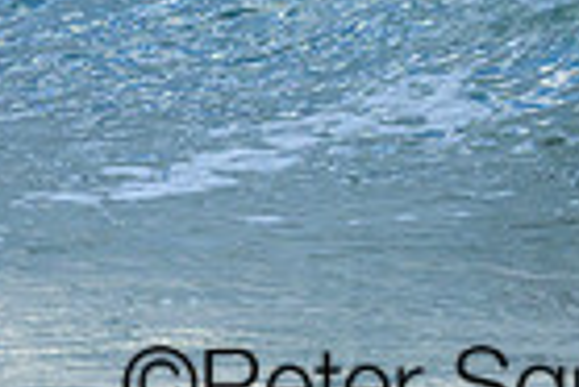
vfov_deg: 0.4
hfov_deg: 0.6
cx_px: 446
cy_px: -306
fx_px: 53597
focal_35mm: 3329
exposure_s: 1/2500
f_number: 6.3
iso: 1000
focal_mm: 800
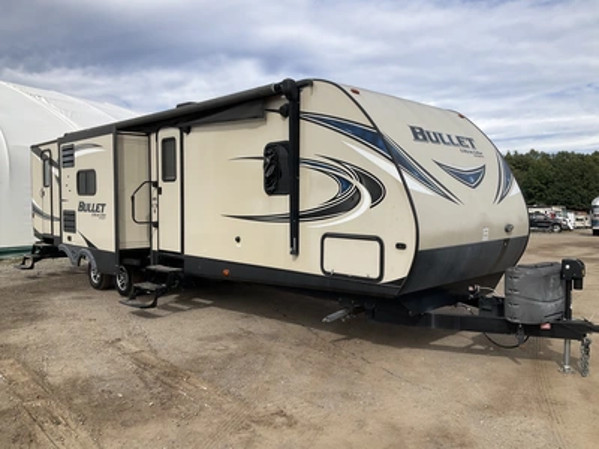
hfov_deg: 61.7
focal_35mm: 29
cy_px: 224
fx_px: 502
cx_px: 300
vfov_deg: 48.2
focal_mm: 3
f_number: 1.8
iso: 25
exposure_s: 1/2058
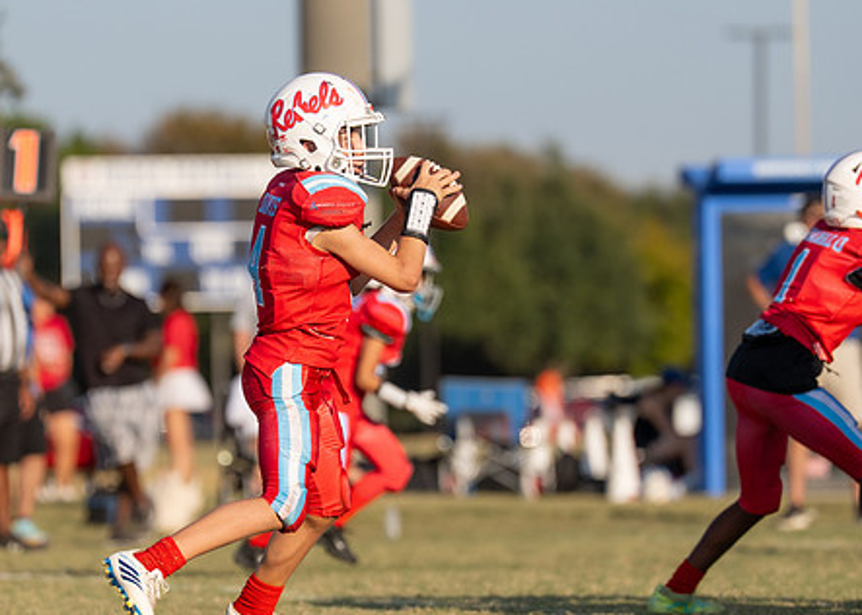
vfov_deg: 3.5
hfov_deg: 4.9
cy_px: 369
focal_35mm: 412
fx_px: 10082
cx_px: 321
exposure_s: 1/2500
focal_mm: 200
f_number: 3.2
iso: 125
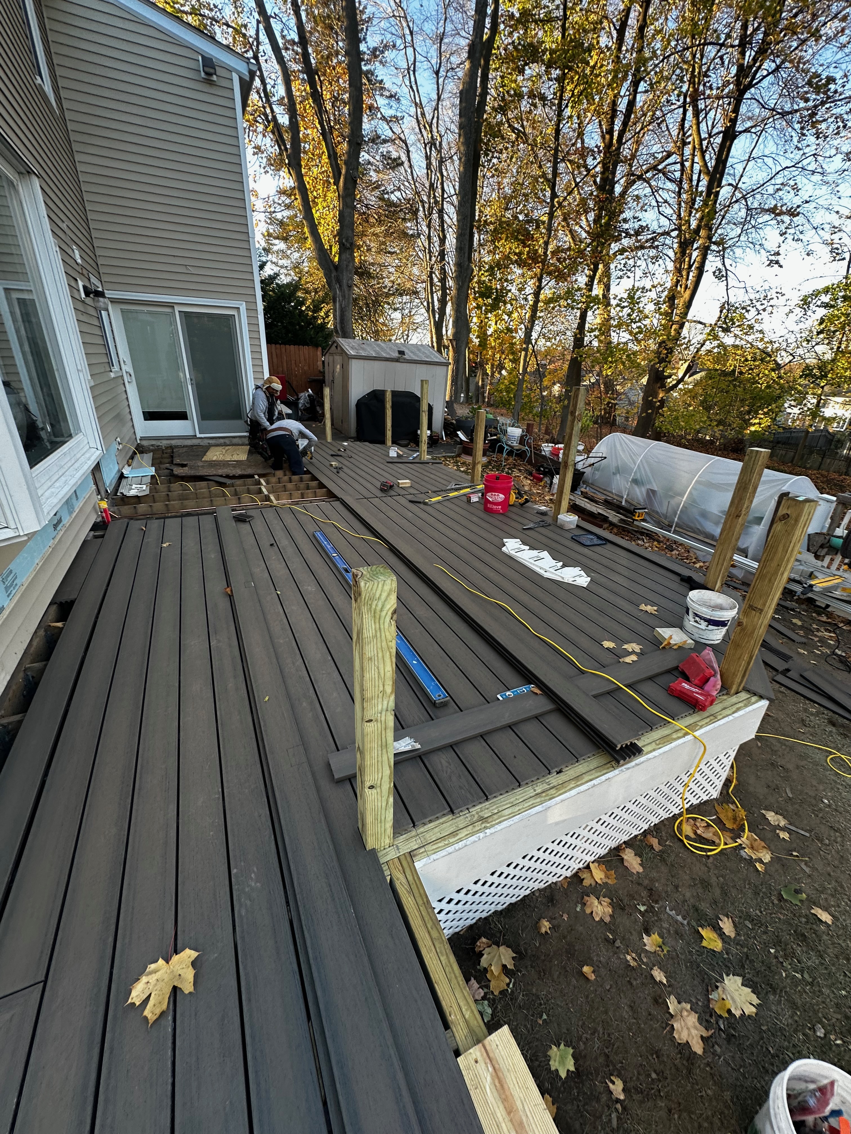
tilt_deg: -21.8
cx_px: 426
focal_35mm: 14
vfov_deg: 102.1
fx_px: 459
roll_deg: -1.7
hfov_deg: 85.7
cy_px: 567
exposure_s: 1/99
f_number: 2.2
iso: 64
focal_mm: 2.22
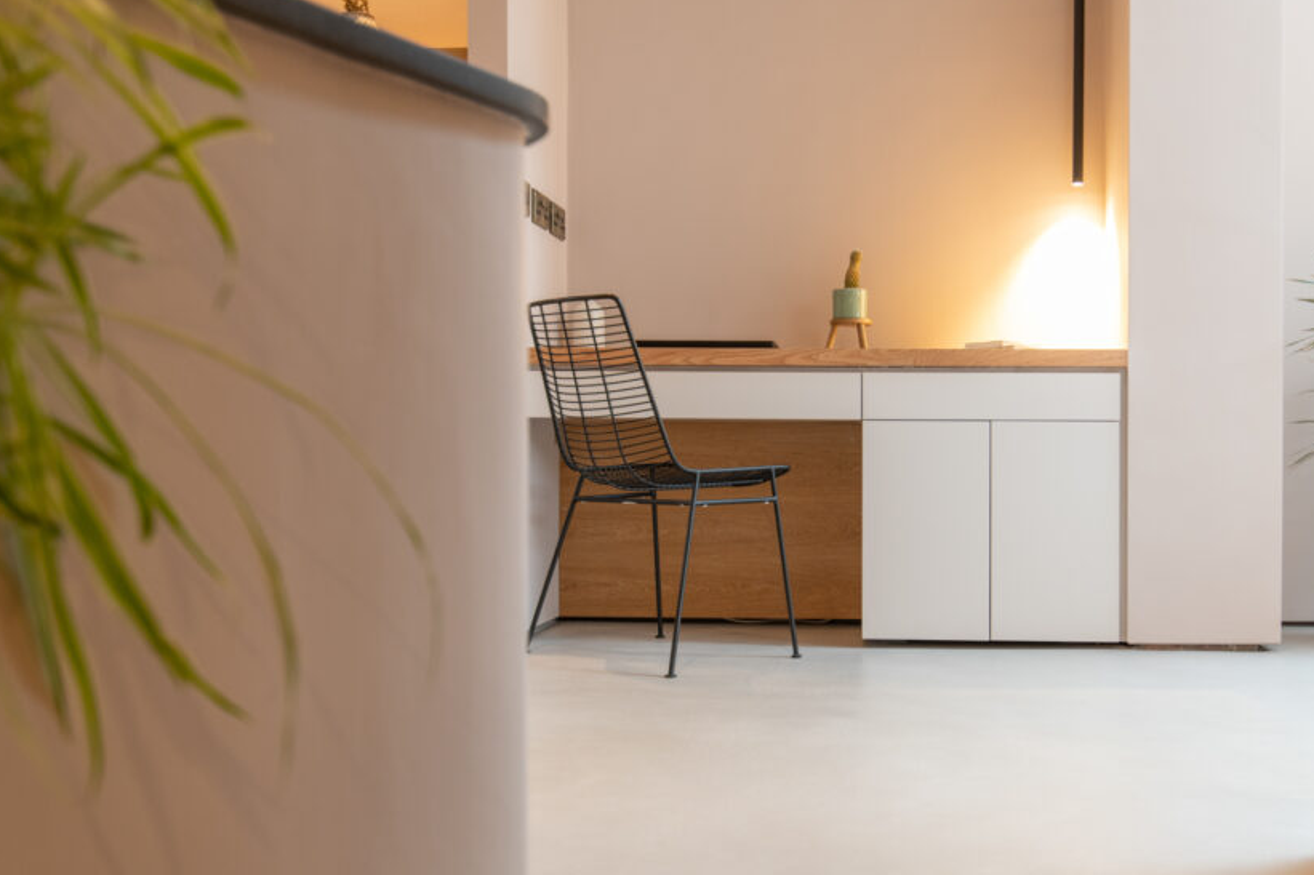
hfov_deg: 50.3
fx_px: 1387
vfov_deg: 35.0
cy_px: 469
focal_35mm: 38
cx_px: 799
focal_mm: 30
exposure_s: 1/30
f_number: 2.8
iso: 320
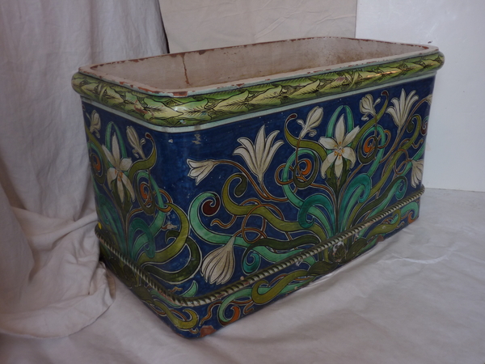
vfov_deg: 44.2
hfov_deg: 56.8
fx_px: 448
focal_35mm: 32
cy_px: 182
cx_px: 242
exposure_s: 1/8
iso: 80
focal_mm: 5.3
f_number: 3.5
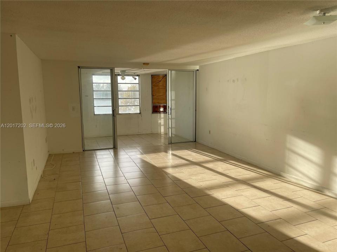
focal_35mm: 26
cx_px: 168
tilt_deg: -8.8
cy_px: 126
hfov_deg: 67.3
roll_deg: -0.2
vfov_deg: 53.1
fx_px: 253
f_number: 1.6
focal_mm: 5.1
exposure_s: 1/824
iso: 32
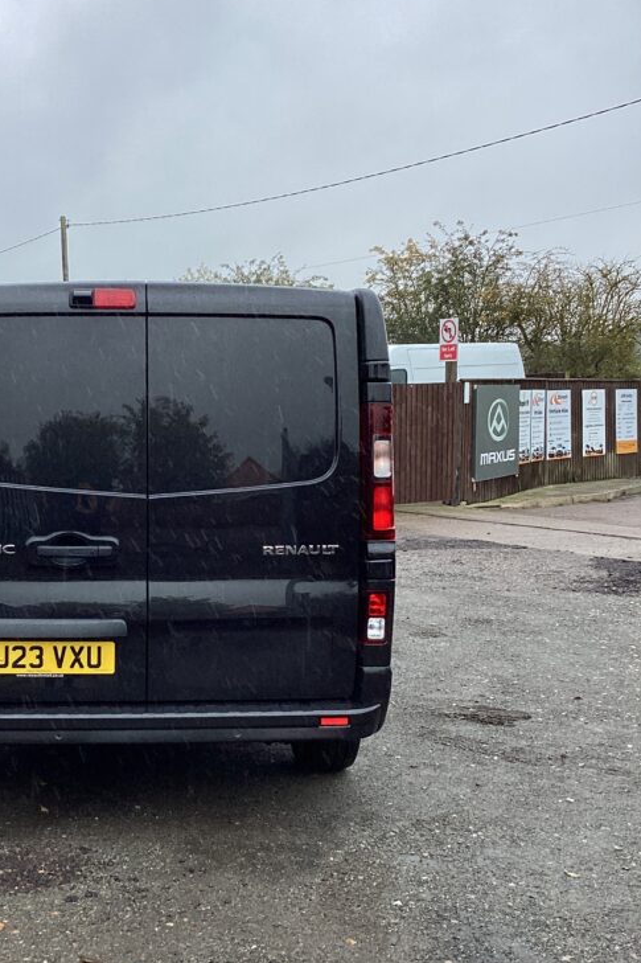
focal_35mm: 47
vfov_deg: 41.9
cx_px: 119
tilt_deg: -5.8
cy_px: 534
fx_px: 1256
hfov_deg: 28.0
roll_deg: +0.2
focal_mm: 3.3
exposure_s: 1/228
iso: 25
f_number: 2.4
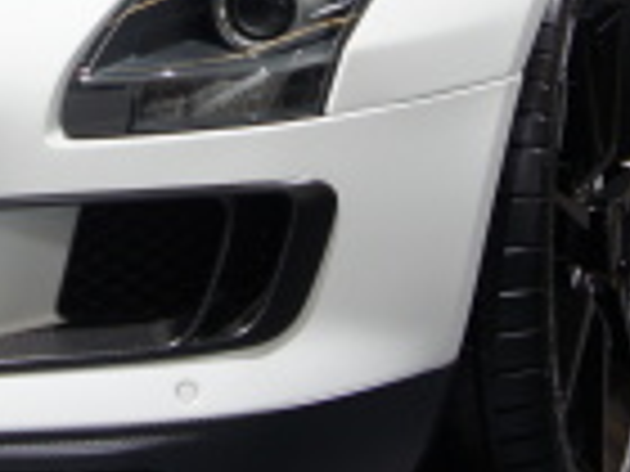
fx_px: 3076
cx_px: -14
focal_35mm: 169
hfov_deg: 11.6
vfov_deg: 8.6
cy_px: -151
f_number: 4.5
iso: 200
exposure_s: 1/60
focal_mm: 28
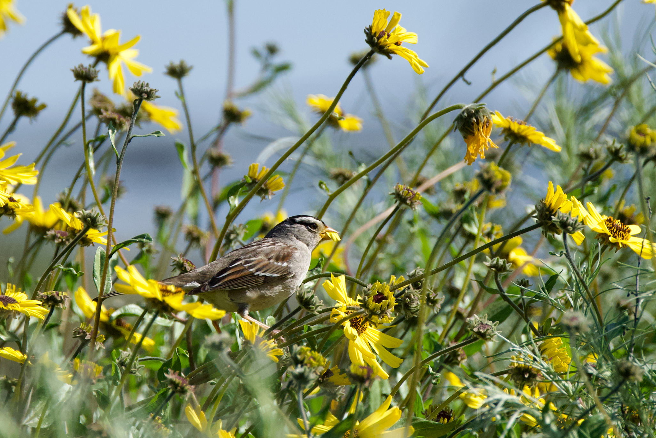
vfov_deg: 2.0
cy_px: 197
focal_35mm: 704
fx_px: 12829
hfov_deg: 2.9
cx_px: 348
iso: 640
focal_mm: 400
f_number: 5.6
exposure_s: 1/4000
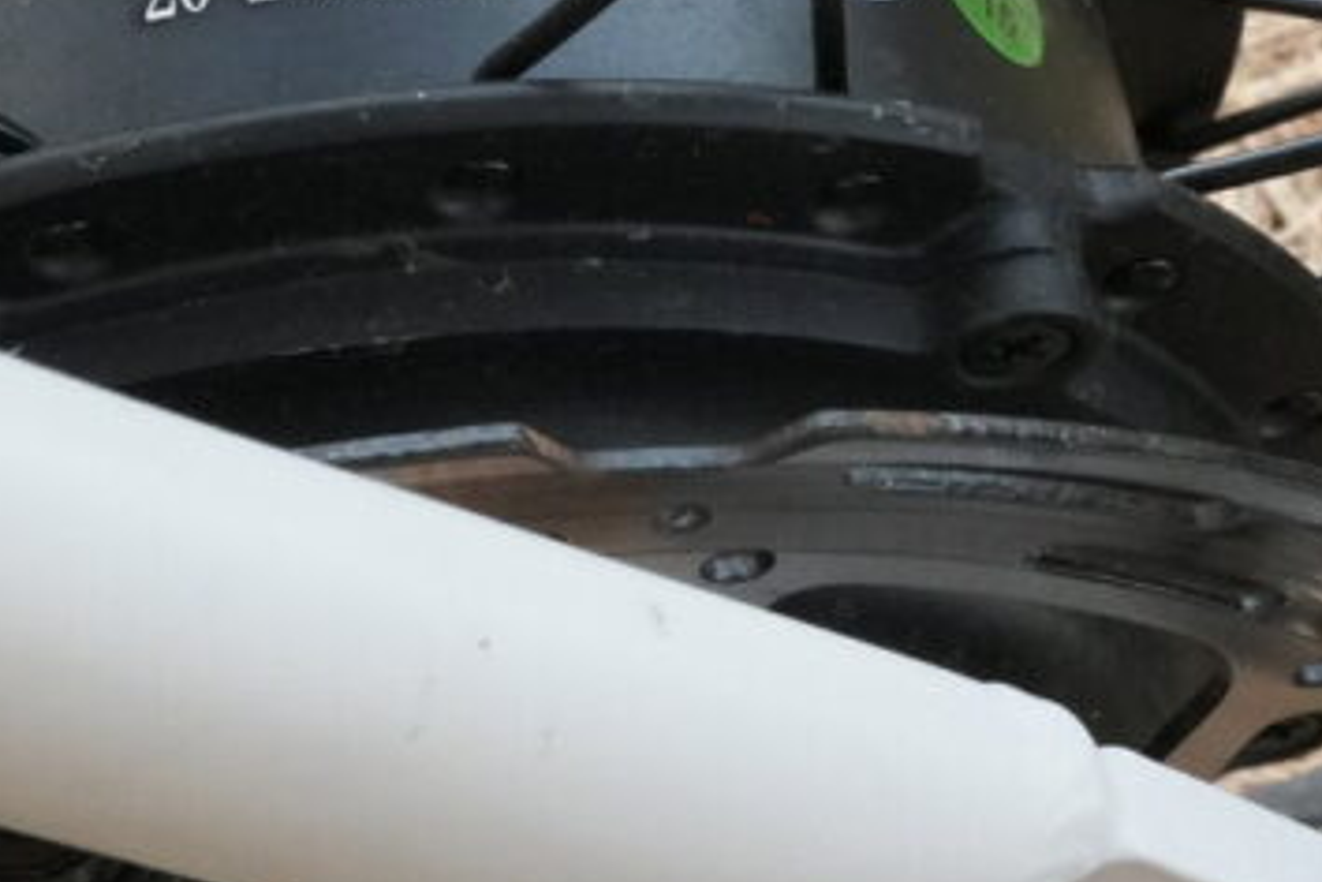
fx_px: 4480
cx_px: 179
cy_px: -52
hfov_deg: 16.6
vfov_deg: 11.1
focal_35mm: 122
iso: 2500
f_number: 16
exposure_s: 1/80
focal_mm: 24
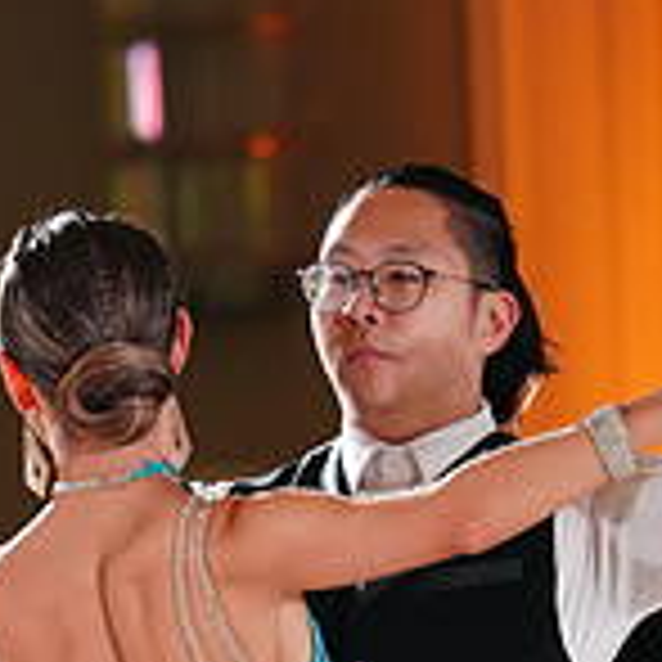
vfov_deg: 2.6
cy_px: 887
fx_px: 14561
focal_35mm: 673
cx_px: 241
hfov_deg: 2.6
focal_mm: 200
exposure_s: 1/400
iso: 3200
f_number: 2.8
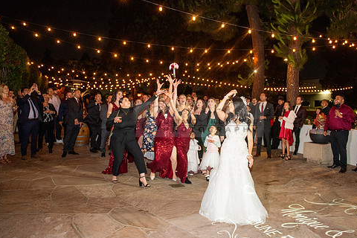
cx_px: 201
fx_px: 288
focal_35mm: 29
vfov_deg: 45.0
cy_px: 119
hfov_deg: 63.4
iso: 1250
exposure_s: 1/125
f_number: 2.8
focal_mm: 24
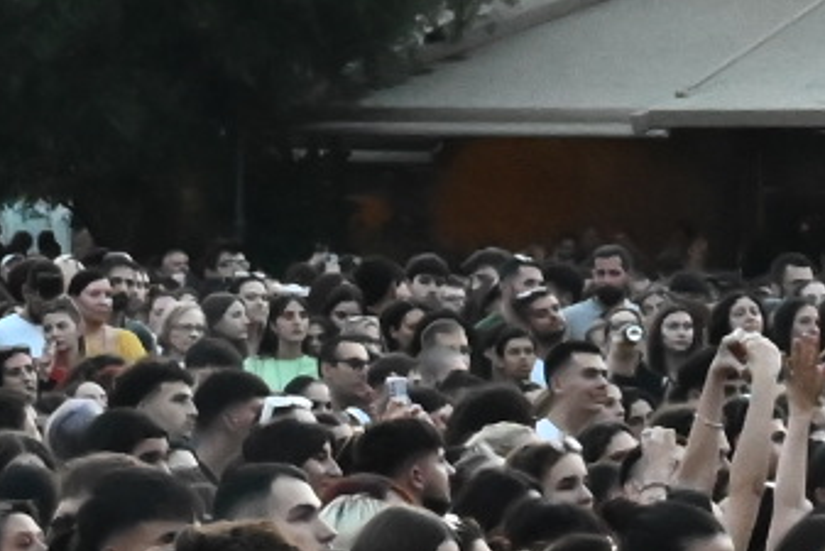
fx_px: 5640
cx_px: 884
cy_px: -120
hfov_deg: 8.3
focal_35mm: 246
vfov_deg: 5.6
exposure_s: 1/320
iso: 4000
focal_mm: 24
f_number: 4.5
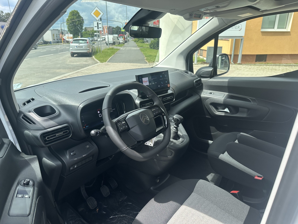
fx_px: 207
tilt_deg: -20.5
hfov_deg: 71.6
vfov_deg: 56.8
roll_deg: -0.4
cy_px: 112
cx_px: 149
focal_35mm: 24
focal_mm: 6.86
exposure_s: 1/1304
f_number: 1.78
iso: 80
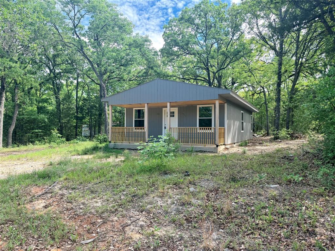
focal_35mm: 24
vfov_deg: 56.8
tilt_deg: +0.5
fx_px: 232
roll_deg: -0.2
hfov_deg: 71.6
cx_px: 168
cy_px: 126
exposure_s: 1/1005
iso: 100
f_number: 1.78
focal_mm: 6.76
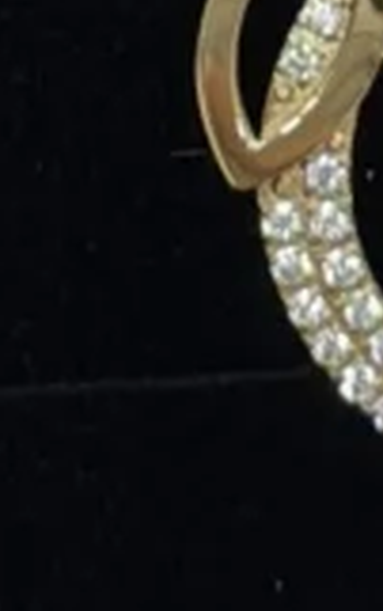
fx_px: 5613
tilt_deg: -37.5
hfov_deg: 3.9
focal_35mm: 337
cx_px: 231
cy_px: -362
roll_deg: -1.0
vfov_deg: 6.1
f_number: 1.78
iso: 80
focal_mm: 6.76
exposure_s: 1/366
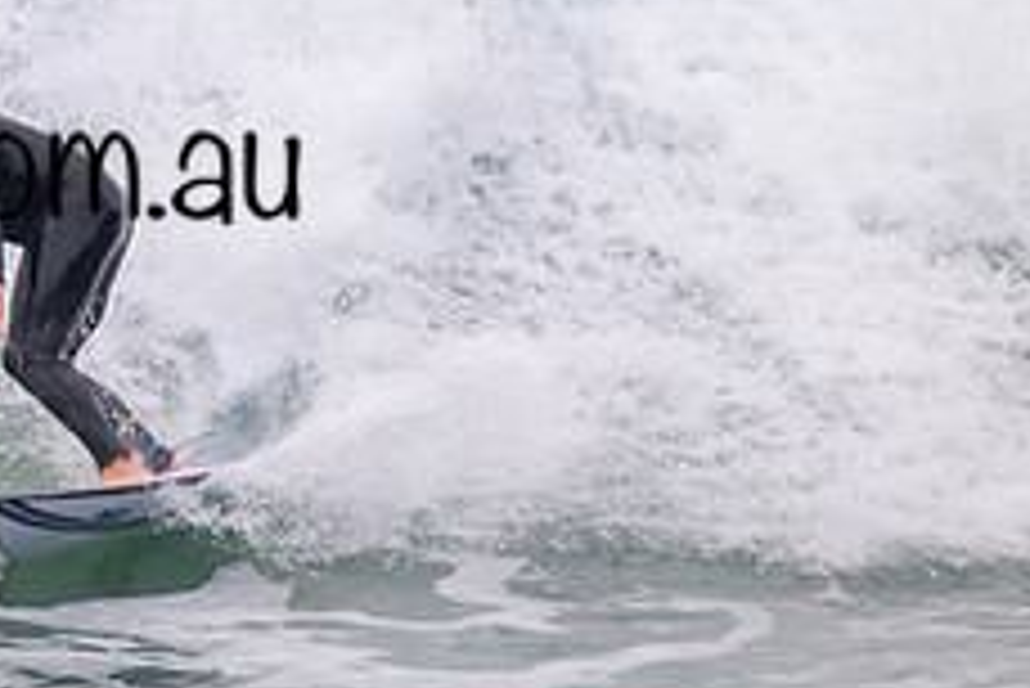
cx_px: -175
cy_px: 115
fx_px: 57886
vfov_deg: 0.7
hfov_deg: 1.0
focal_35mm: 2022
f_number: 11
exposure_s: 1/2000
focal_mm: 800
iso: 1000
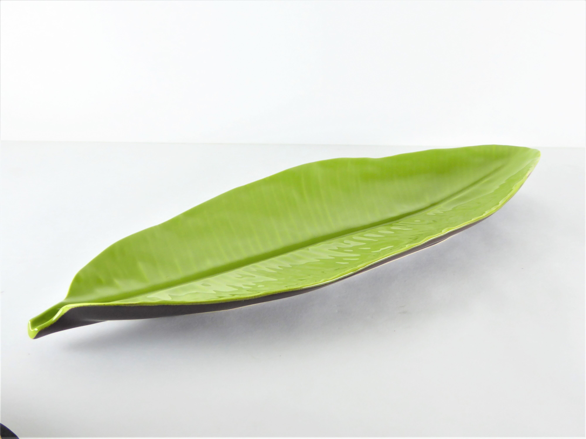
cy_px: 220
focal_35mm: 47
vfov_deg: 30.9
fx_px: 796
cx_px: 293
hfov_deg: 40.4
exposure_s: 1/60
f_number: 4
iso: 200
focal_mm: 8.4
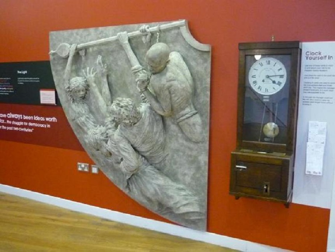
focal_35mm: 33
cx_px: 168
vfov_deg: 42.9
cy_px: 126
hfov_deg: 55.4
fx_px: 319
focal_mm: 5.5
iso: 800
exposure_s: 1/40
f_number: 2.8
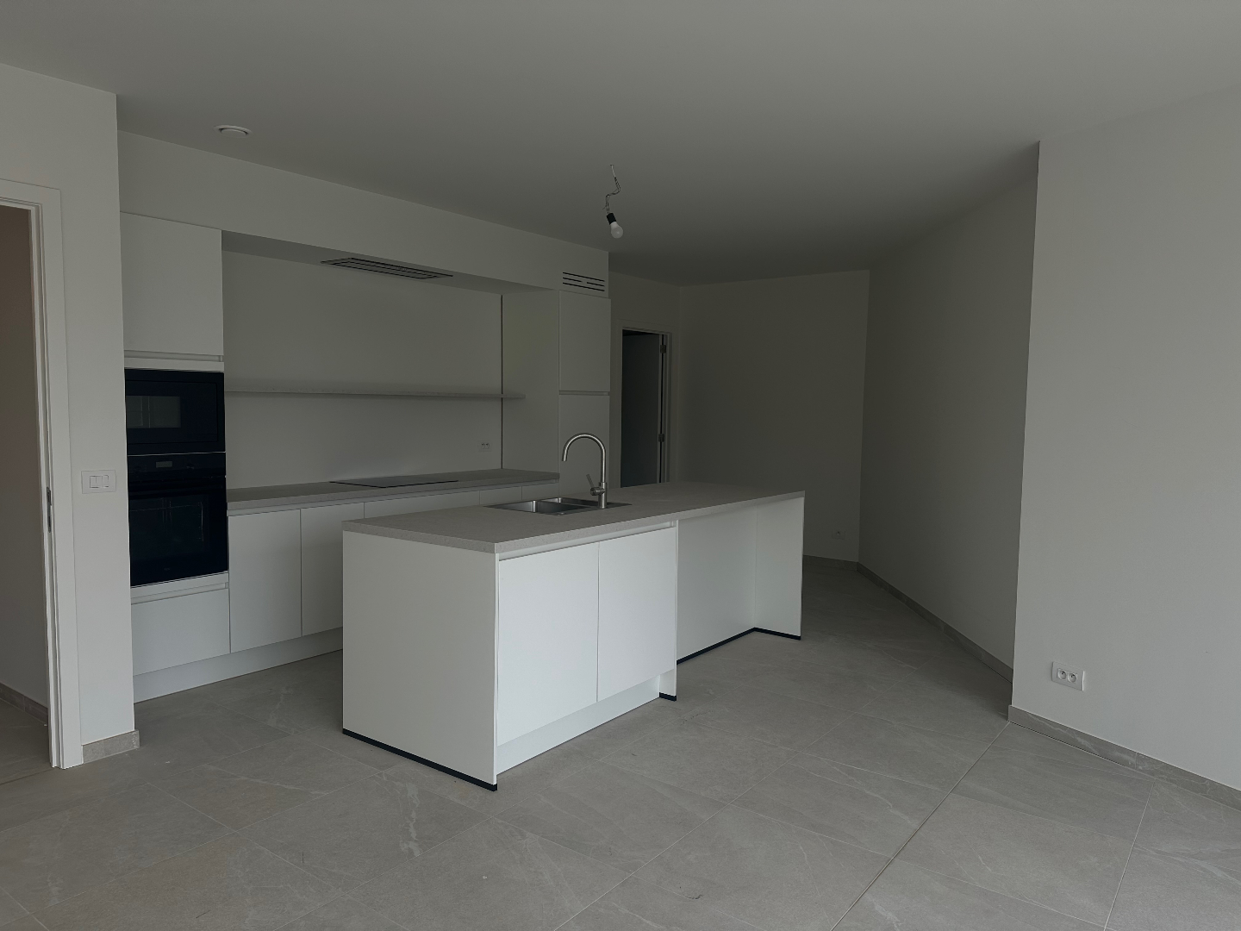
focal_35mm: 24
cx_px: 620
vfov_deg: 56.8
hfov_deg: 71.6
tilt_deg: -3.8
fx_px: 860
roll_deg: -0.5
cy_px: 466
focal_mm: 6.86
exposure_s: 1/169
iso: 64
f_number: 1.78
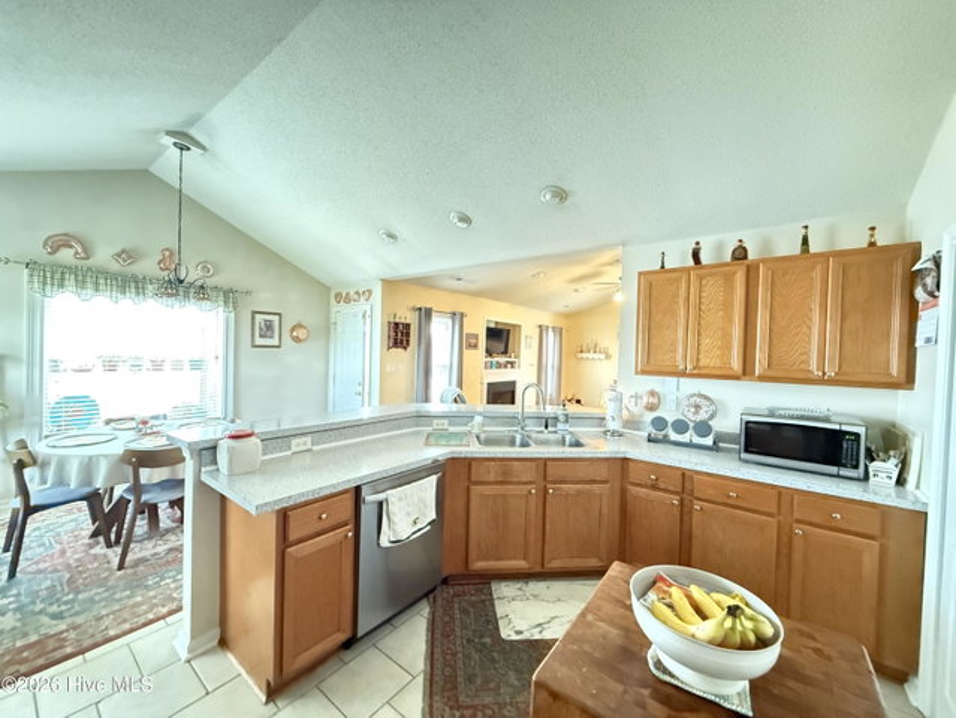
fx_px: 387
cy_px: 359
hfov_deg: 102.0
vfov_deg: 85.7
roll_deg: -1.7
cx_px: 478
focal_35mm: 14
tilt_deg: -1.0
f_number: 2.2
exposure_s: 1/30
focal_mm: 2.22
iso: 2000
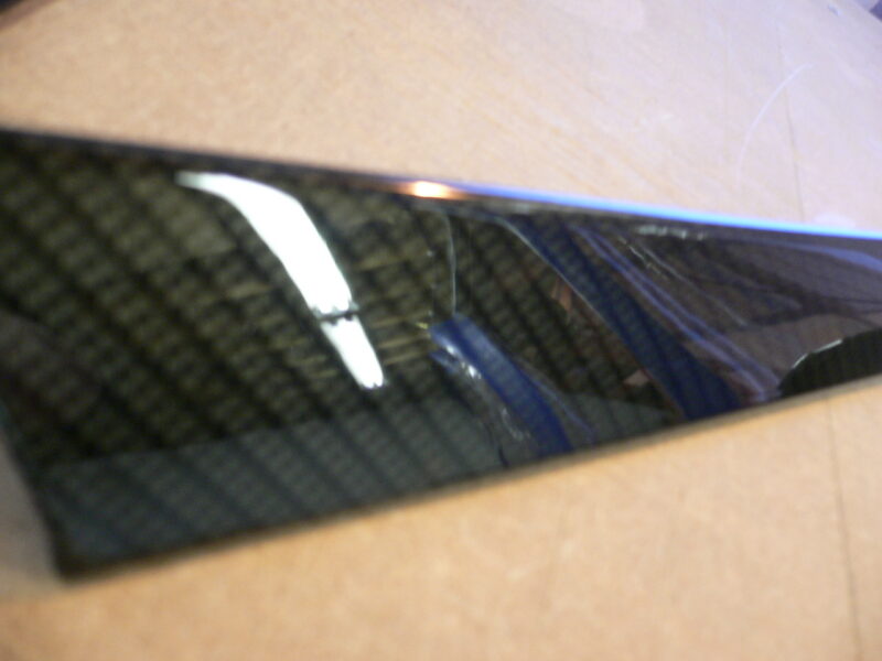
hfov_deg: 52.6
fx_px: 892
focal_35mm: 35
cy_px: 330
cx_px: 441
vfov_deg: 40.7
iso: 150
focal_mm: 5.8
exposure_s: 1/13
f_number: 2.8
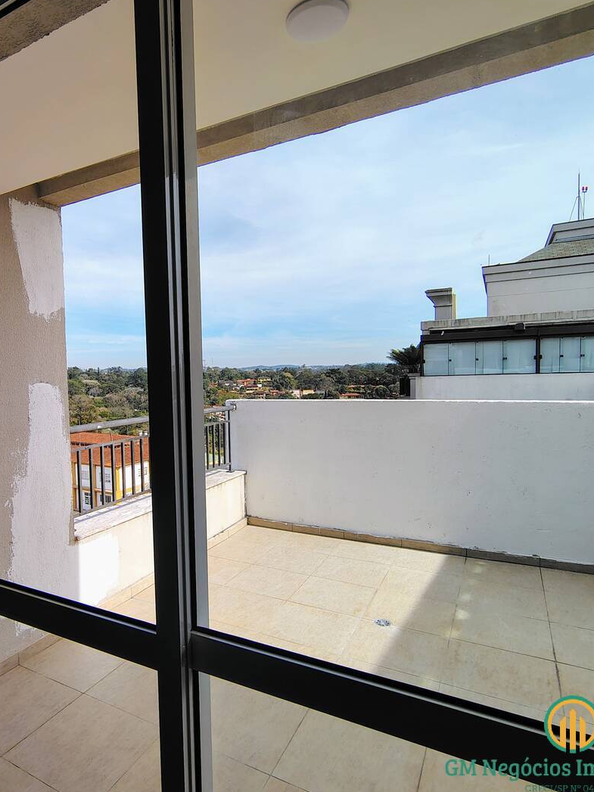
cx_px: 172
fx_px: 503
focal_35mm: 22
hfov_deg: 58.8
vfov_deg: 76.4
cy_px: 398
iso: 100
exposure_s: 1/683
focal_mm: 2.13
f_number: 2.2
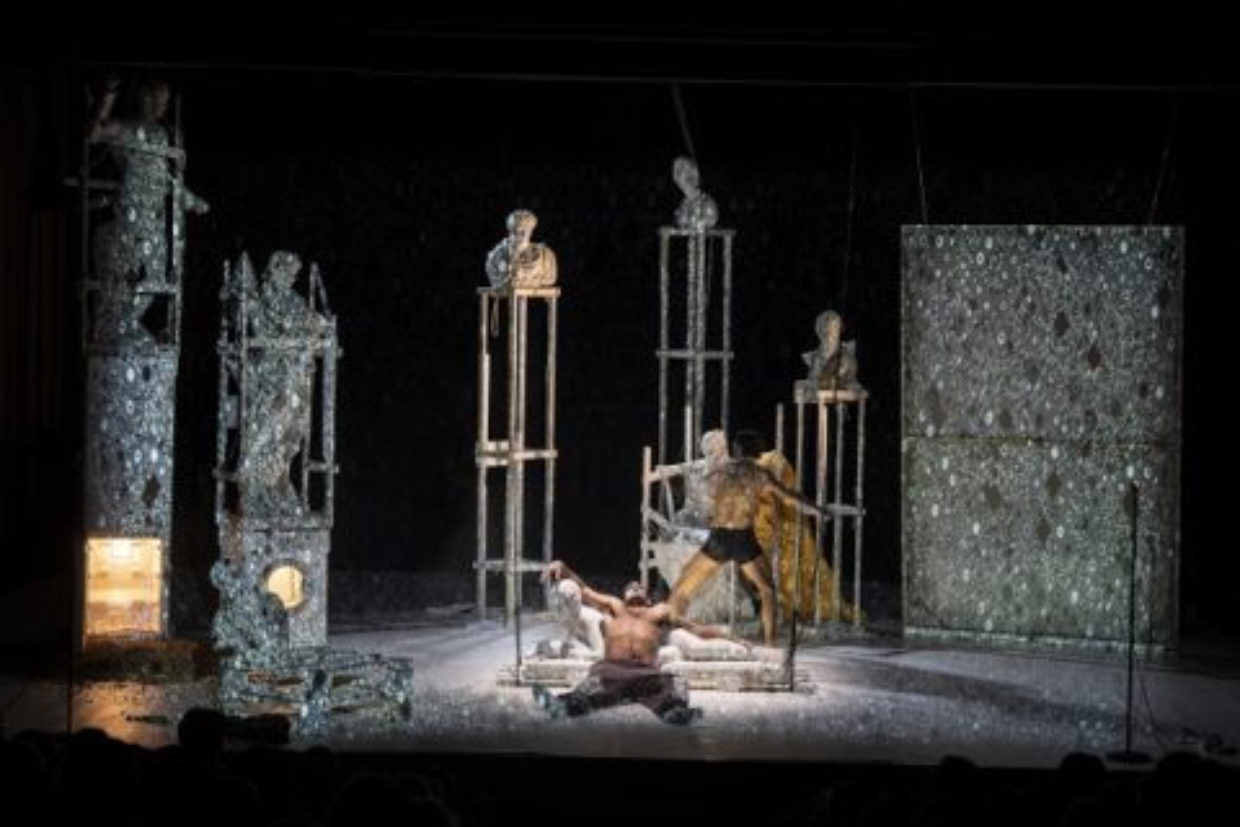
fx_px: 2583
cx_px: 620
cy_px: 414
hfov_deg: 27.0
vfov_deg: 18.2
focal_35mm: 75
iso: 2000
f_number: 5
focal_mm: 75
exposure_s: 1/100
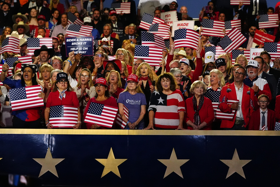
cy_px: 94
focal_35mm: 199
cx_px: 140
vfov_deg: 6.9
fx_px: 1549
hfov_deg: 10.3
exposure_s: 1/500
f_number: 2.8
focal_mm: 133
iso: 6400
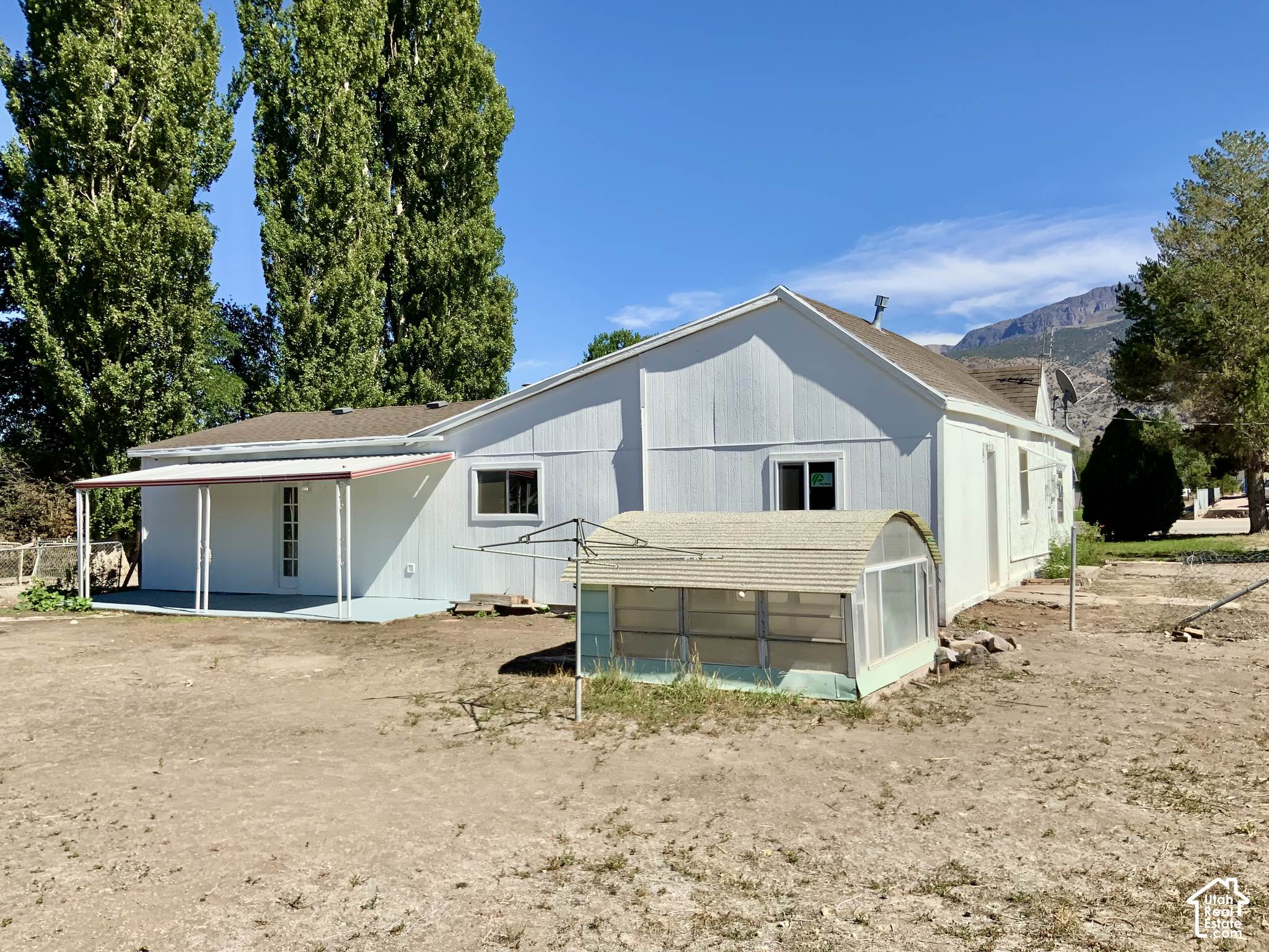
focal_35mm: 29
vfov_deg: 48.2
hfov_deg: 61.7
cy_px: 476
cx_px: 634
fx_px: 1063
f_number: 1.8
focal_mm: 3
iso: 16
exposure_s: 1/2320
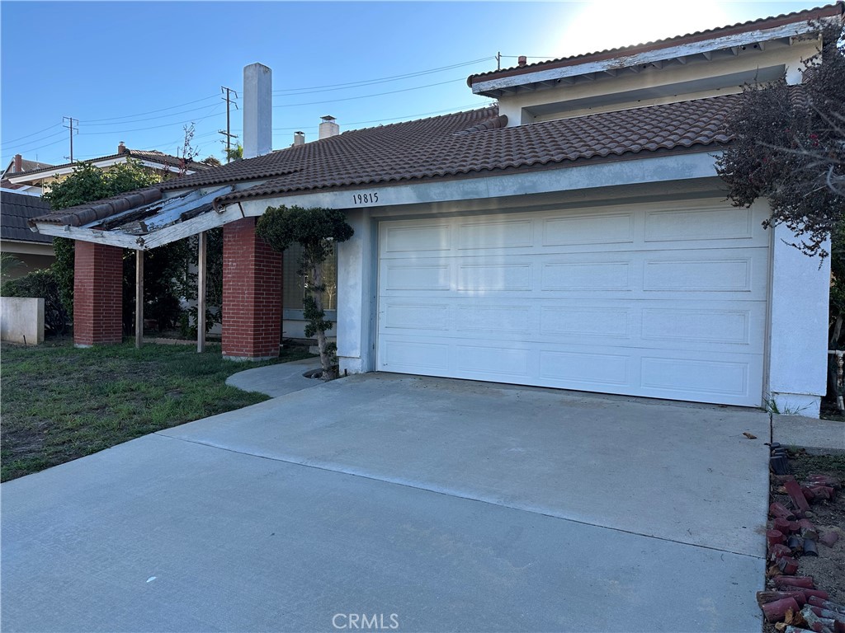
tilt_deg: -0.5
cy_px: 316
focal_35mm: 24
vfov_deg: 56.8
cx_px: 422
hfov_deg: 71.6
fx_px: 586
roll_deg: -0.7
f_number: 1.78
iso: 80
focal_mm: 6.86
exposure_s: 1/887
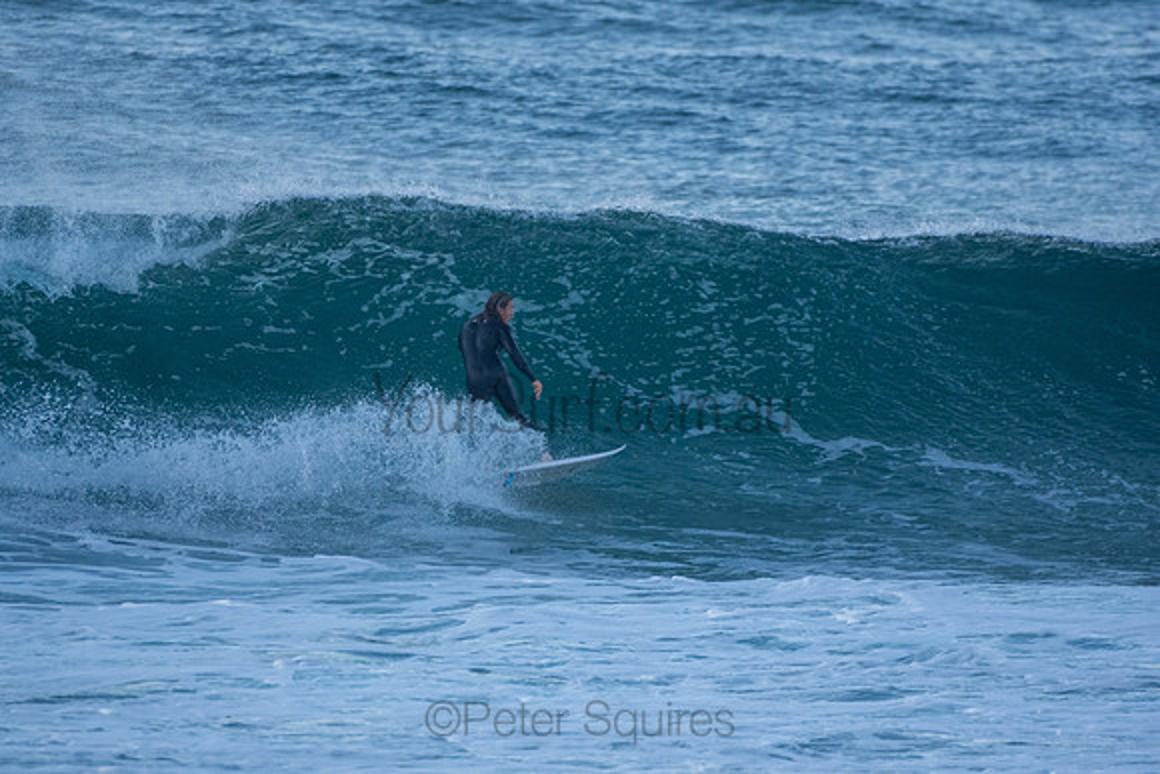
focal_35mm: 750
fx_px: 24171
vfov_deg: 1.8
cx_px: 580
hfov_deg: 2.7
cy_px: 387
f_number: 5.6
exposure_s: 1/1250
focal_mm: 500
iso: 900
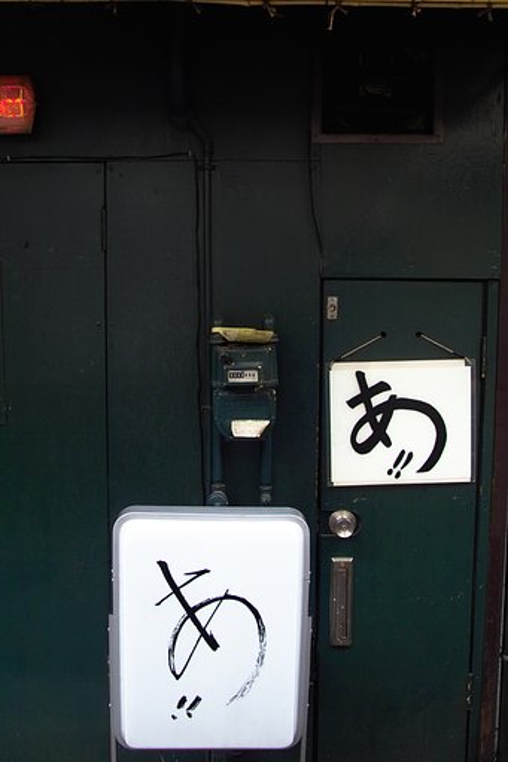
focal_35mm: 41
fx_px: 868
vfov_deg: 47.4
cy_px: 381
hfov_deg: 32.6
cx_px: 254
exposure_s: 1/15
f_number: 4
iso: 100
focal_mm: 24
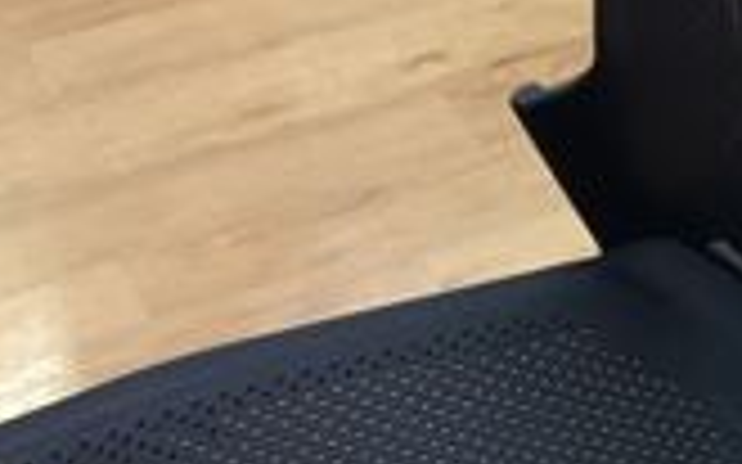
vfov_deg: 10.6
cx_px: 1273
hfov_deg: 15.1
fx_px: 2486
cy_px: 104
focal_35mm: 123
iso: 64
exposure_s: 1/24
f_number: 2.4
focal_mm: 3.3
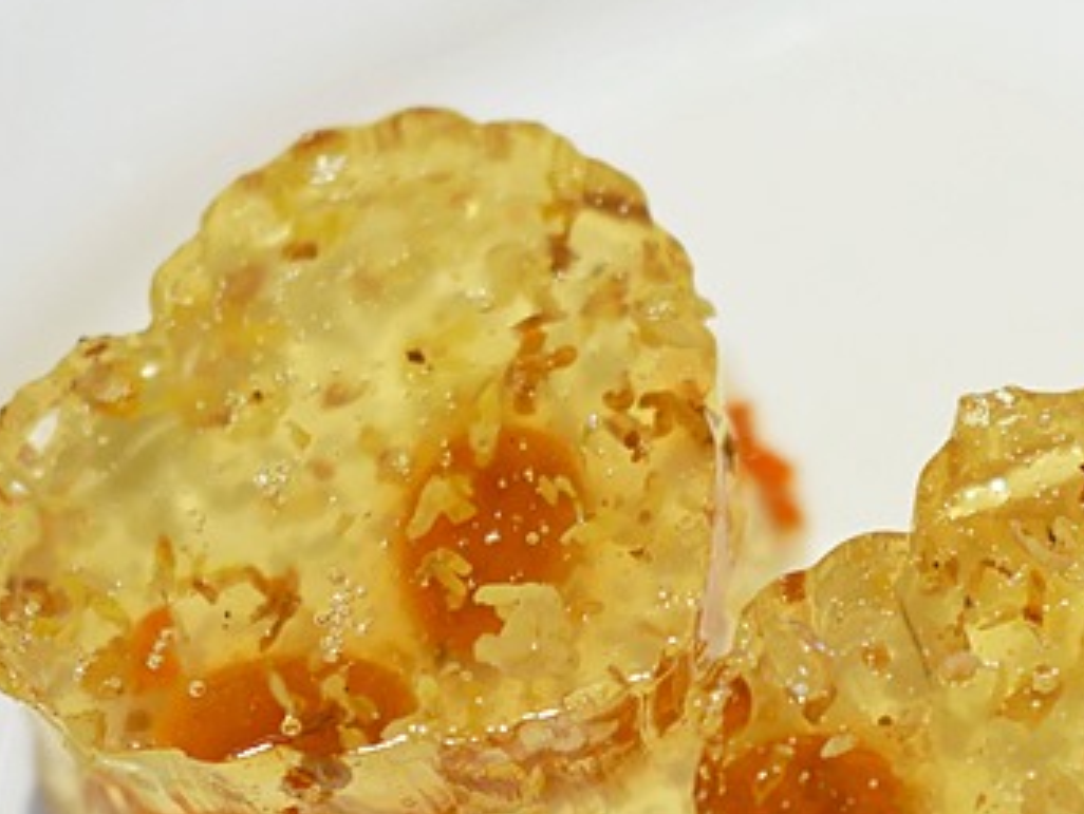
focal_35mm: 146
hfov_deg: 13.4
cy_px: 660
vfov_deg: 10.1
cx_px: 868
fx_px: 4575
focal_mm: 25
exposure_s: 1/500
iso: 200
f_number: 1.8
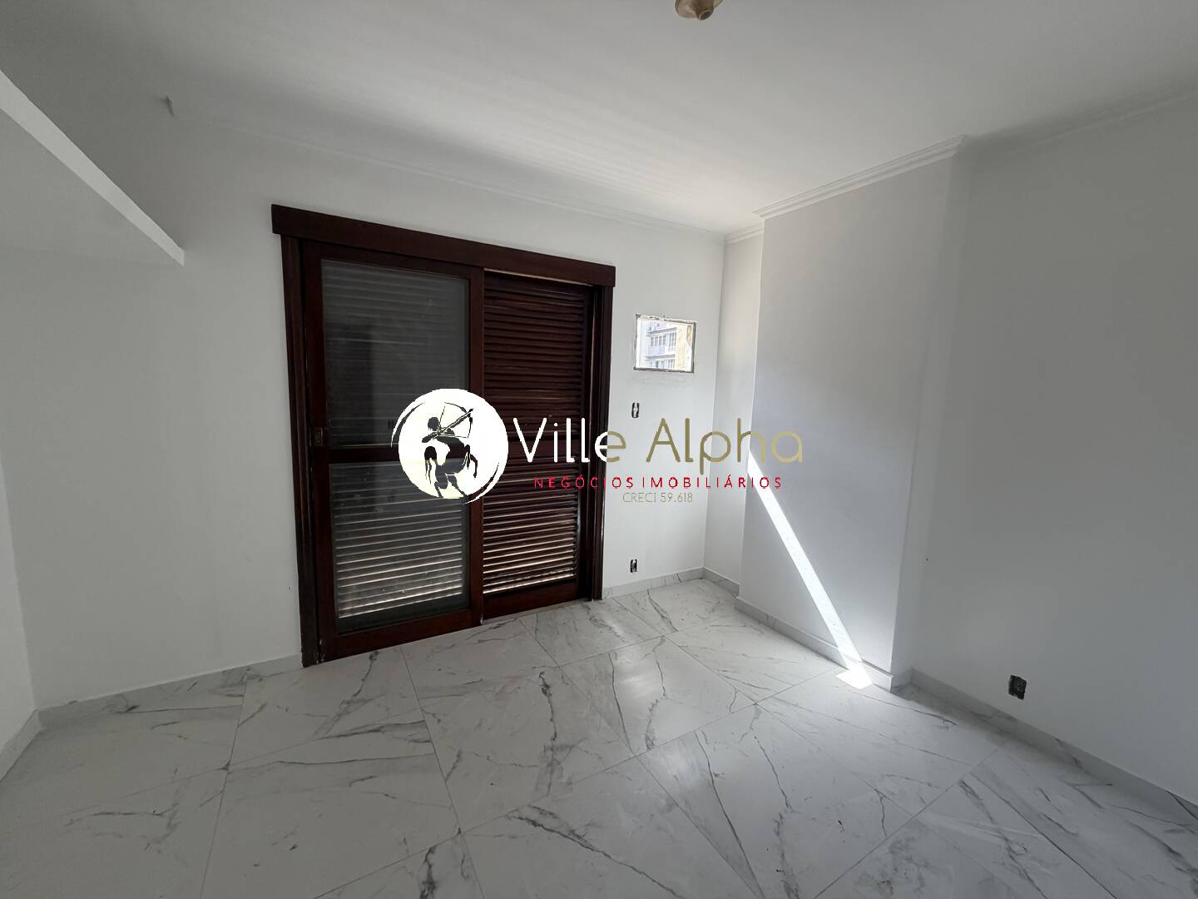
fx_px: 485
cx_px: 599
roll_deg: -1.1
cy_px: 450
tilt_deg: -6.6
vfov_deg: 85.7
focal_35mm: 14
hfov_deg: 102.1
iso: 100
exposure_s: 1/121
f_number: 2.2
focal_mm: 2.22
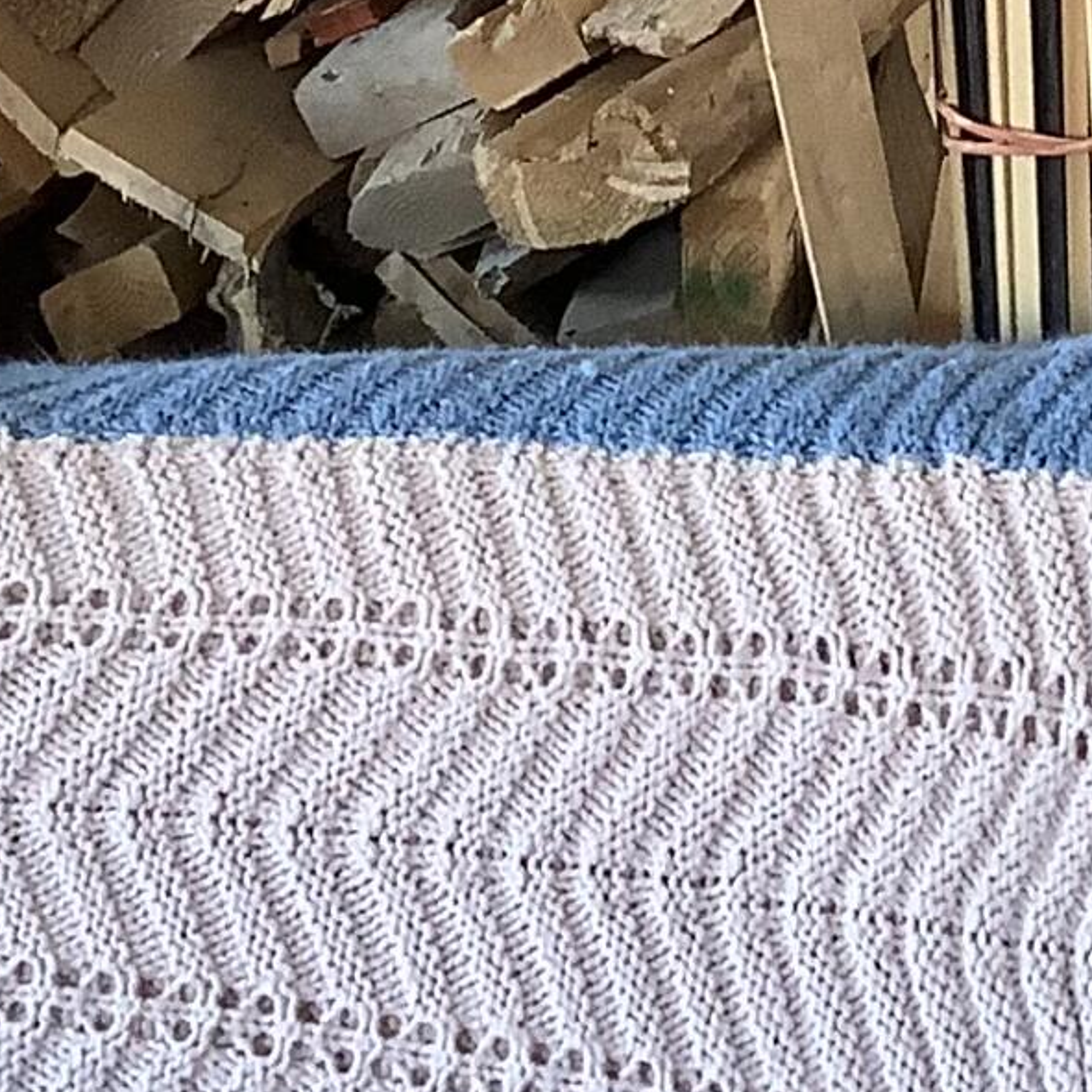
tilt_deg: -3.7
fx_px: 4961
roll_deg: +1.5
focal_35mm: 139
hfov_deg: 12.3
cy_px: -595
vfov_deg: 11.9
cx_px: 1236
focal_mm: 3.3
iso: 125
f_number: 2.4
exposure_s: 1/60
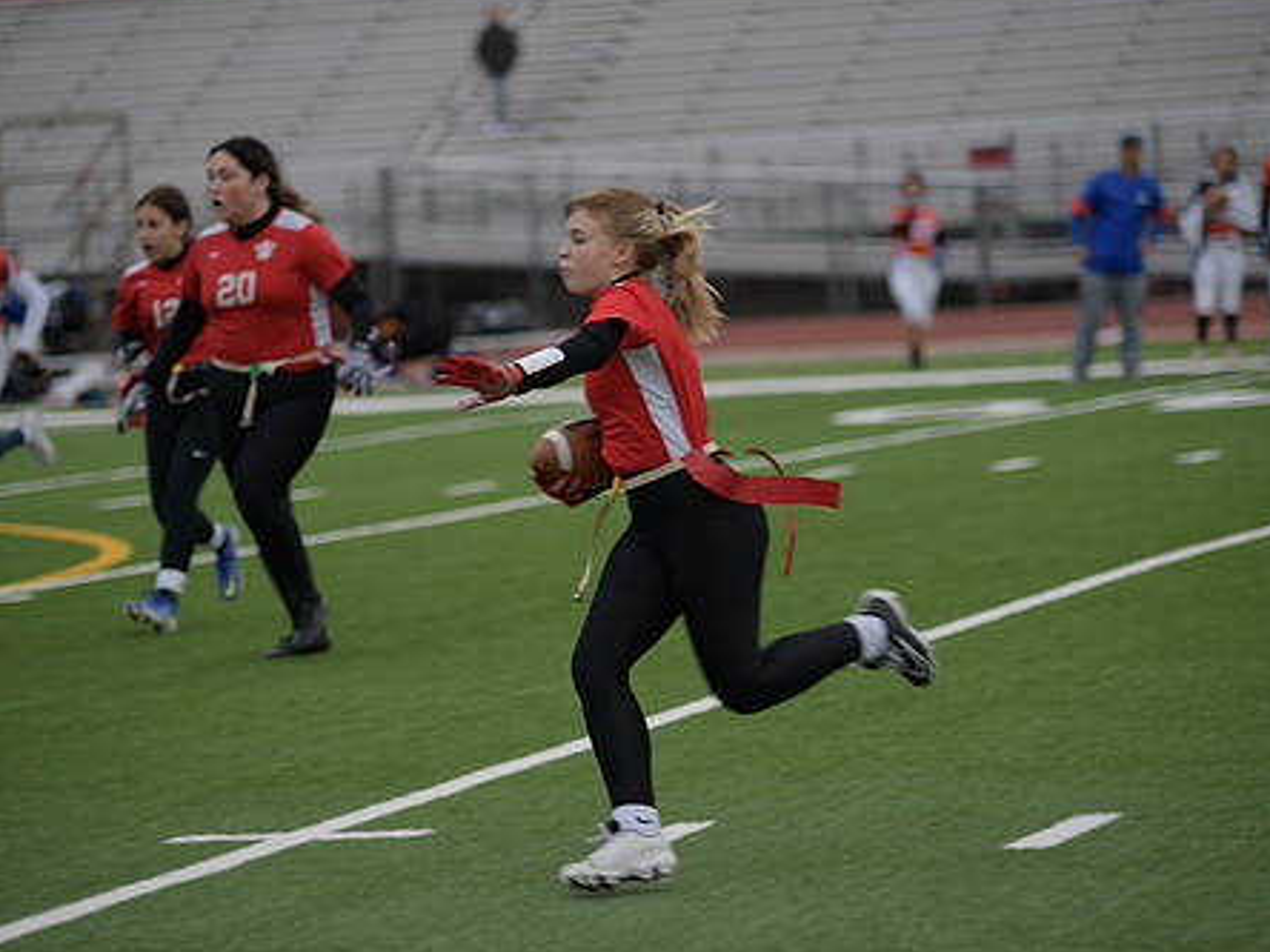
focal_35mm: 182
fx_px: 6677
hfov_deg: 10.9
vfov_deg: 8.2
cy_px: 465
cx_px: 621
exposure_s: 1/200
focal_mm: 145
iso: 200
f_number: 2.8
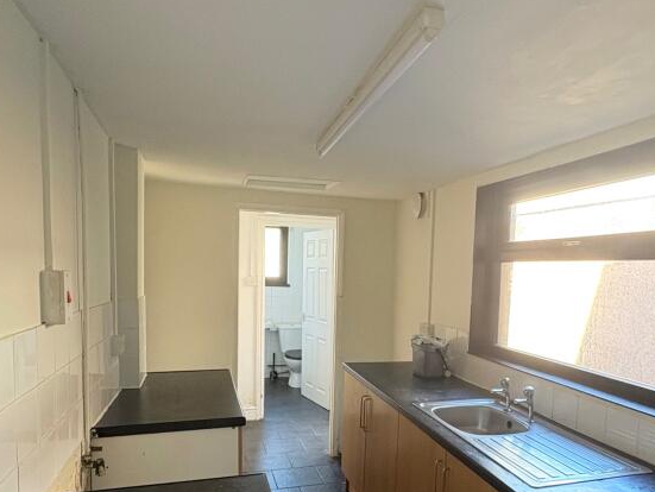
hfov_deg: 67.1
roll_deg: -1.2
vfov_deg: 52.4
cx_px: 365
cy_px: 315
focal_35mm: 26
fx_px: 492
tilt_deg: -5.7
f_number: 2.2
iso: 160
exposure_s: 1/99
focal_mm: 2.22
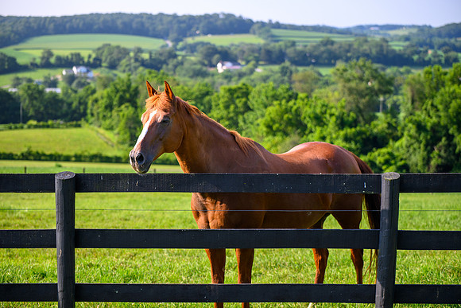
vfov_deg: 19.5
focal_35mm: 70
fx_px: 897
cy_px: 154
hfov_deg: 28.8
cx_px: 230
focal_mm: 70
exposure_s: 1/800
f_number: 2.8
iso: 100
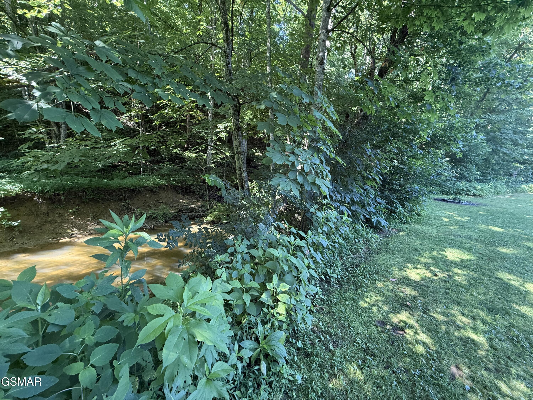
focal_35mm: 14
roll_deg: -3.4
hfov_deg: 102.1
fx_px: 216
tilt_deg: -8.1
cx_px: 266
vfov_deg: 85.7
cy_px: 200
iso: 200
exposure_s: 1/99
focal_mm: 2.22
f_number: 2.2
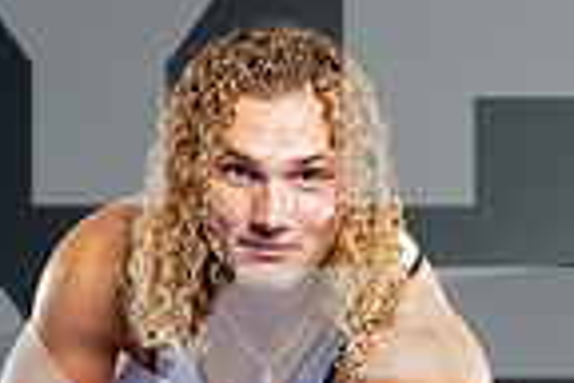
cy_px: 481
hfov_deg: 18.1
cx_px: 279
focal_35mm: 113
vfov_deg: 11.8
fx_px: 1802
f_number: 4
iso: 125
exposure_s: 1/250
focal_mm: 28
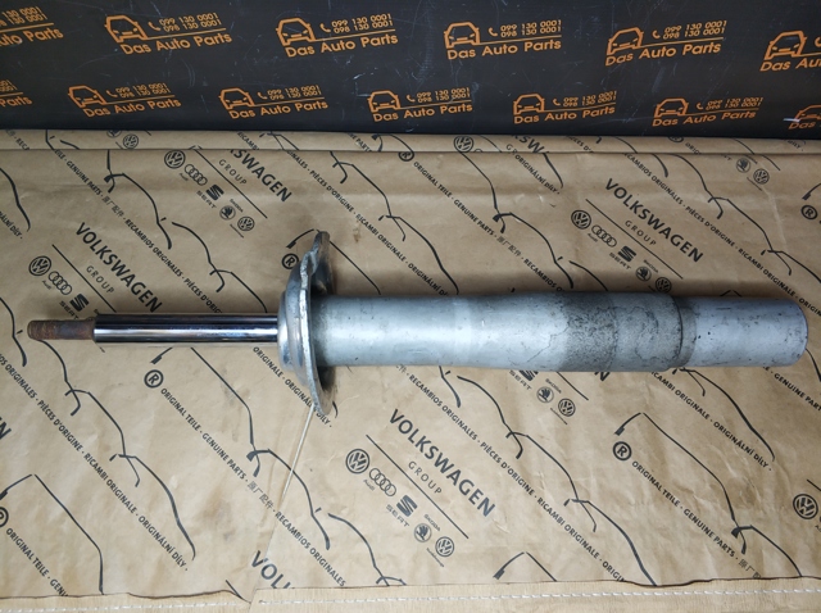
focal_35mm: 27
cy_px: 306
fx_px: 639
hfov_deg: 65.4
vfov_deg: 51.2
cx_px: 410
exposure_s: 1/17
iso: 583
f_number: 1.8
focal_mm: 3.82
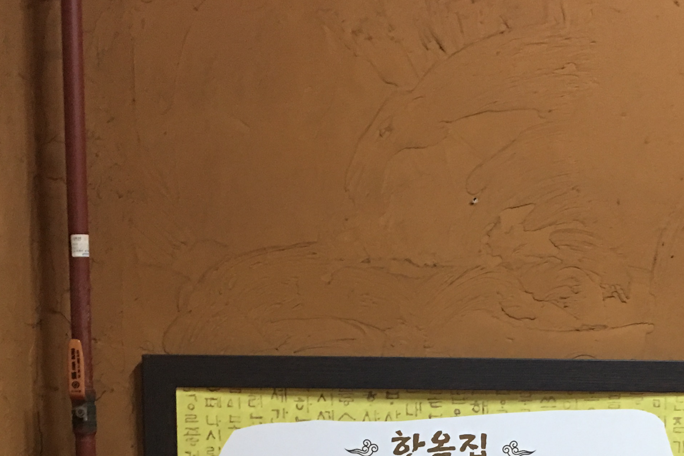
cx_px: 476
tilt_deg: -7.2
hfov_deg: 31.1
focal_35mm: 64
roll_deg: -1.0
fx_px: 1216
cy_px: 536
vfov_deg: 20.0
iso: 80
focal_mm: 4.15
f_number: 2.2
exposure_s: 1/10
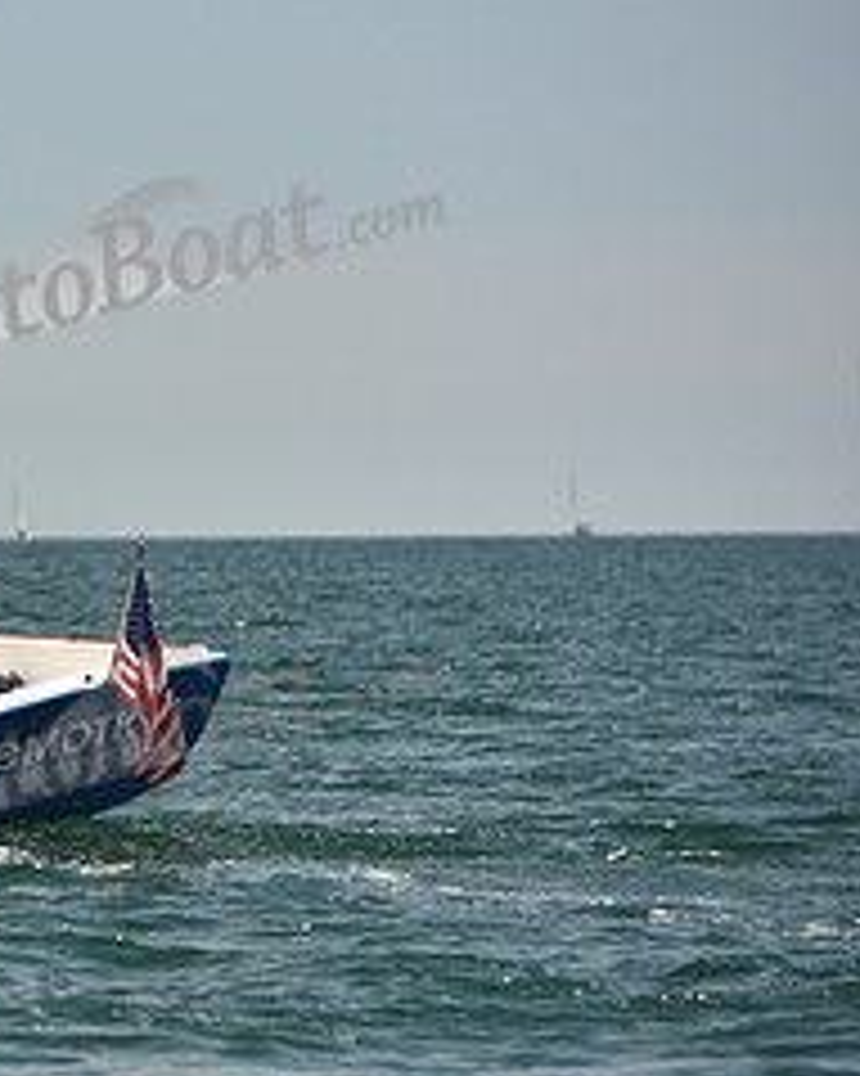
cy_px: 570
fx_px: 12703
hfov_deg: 3.9
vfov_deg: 4.9
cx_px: -419
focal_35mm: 399
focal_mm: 175
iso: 250
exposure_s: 1/800
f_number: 5.6
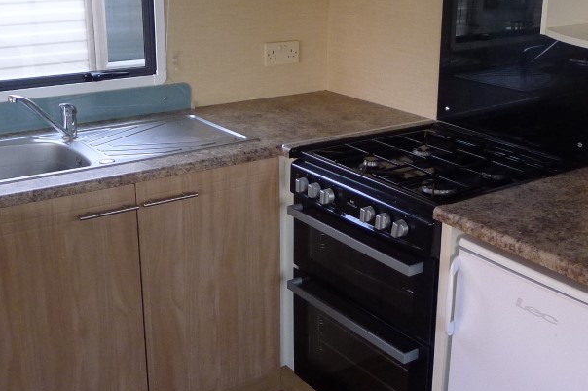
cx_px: 341
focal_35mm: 46
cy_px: 167
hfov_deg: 42.7
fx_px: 750
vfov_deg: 29.1
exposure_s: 1/60
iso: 320
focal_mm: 5.1
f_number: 2
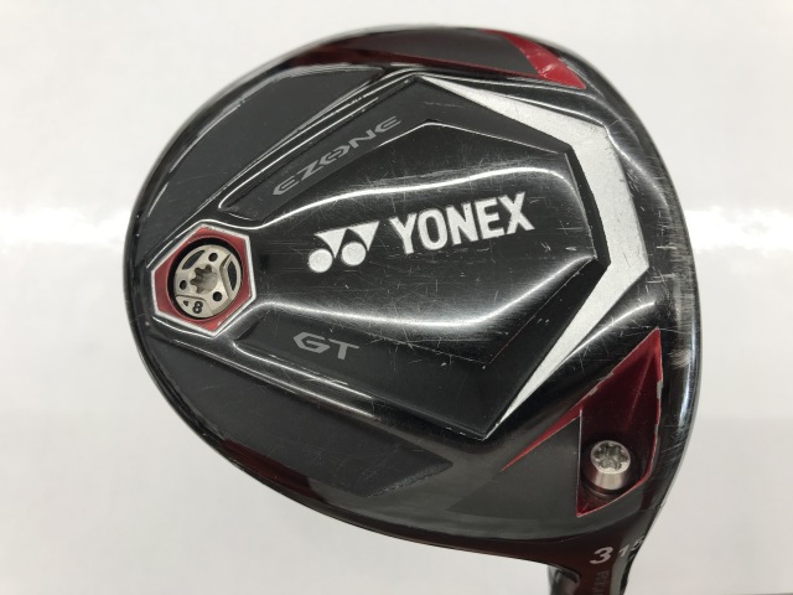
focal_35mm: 28
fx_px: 641
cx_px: 396
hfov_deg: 63.4
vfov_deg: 49.7
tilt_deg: -65.9
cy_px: 298
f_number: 1.8
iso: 25
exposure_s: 1/60
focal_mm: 3.99
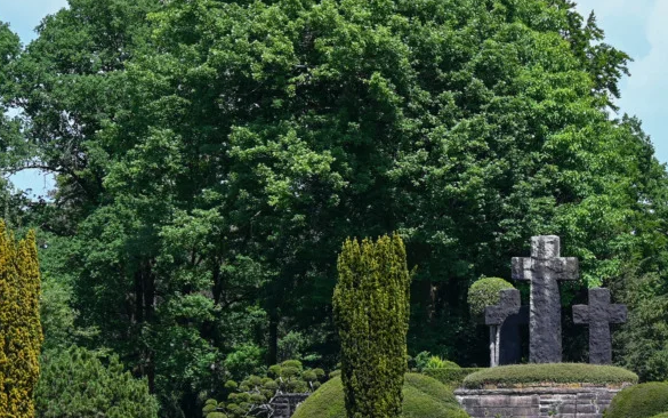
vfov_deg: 7.9
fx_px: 3005
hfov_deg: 12.6
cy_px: 389
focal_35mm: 165
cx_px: 595
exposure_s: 1/250
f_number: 6.3
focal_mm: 79
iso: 100
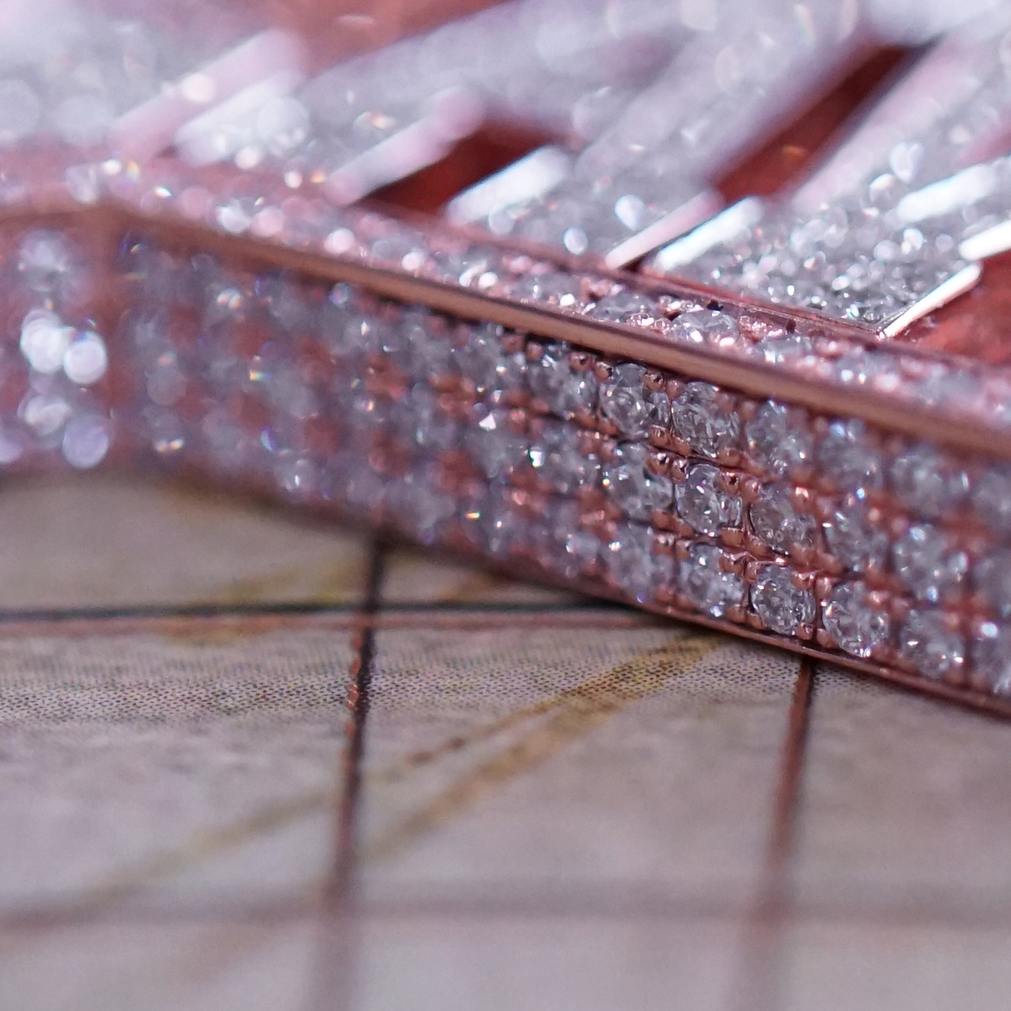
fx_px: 6278
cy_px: 144
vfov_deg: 9.2
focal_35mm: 190
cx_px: 571
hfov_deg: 9.2
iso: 2500
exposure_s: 1/640
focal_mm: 50
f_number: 2.8
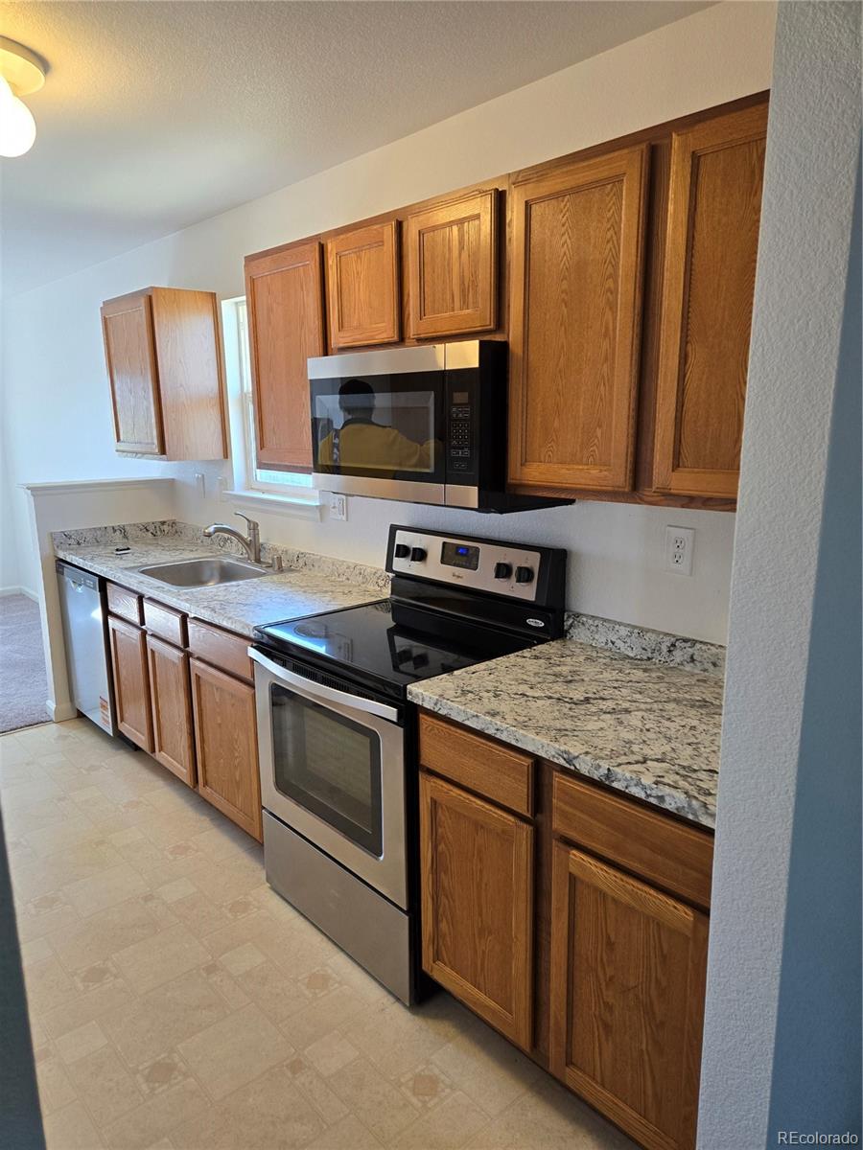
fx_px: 765
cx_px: 432
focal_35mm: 23
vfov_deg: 73.9
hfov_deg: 58.9
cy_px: 575
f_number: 1.8
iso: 100
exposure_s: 1/120
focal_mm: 5.4
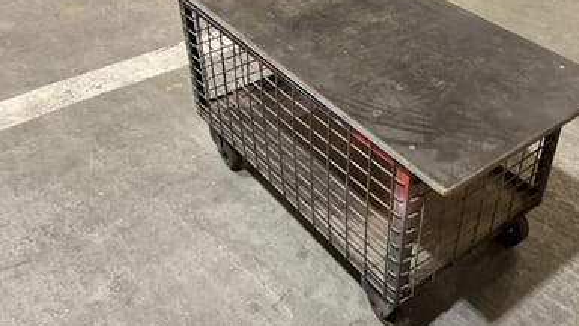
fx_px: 630
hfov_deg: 49.1
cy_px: 73
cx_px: 340
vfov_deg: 28.5
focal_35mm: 41
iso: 250
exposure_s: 1/60
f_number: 1.8
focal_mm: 3
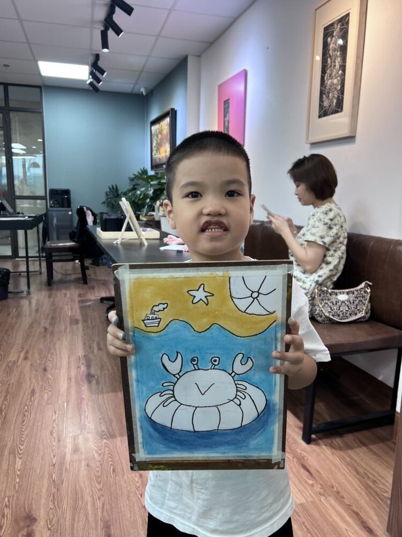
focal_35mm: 26
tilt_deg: -10.2
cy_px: 268
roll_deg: -1.3
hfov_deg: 53.1
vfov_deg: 67.3
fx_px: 403
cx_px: 201
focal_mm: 5.7
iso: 80
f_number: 1.5
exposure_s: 1/100
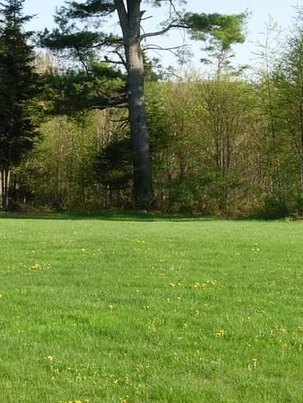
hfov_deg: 17.8
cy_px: 167
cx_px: 131
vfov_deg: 23.5
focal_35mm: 83
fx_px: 968
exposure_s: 1/304
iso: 79
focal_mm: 7.8
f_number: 4.8
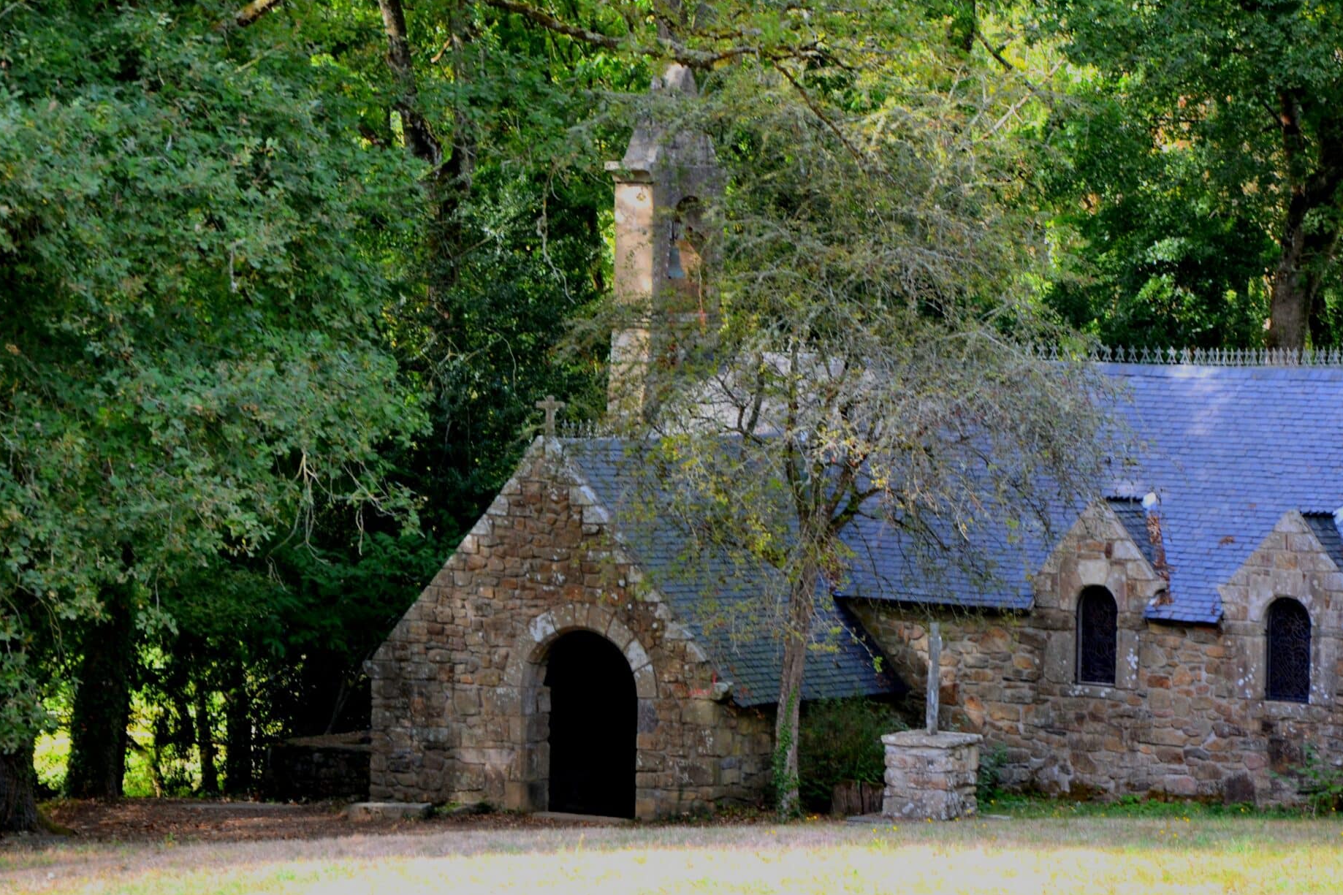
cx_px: 683
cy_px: 474
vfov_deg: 11.7
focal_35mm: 117
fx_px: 4364
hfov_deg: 17.5
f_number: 5.3
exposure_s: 1/80
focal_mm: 70
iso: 400
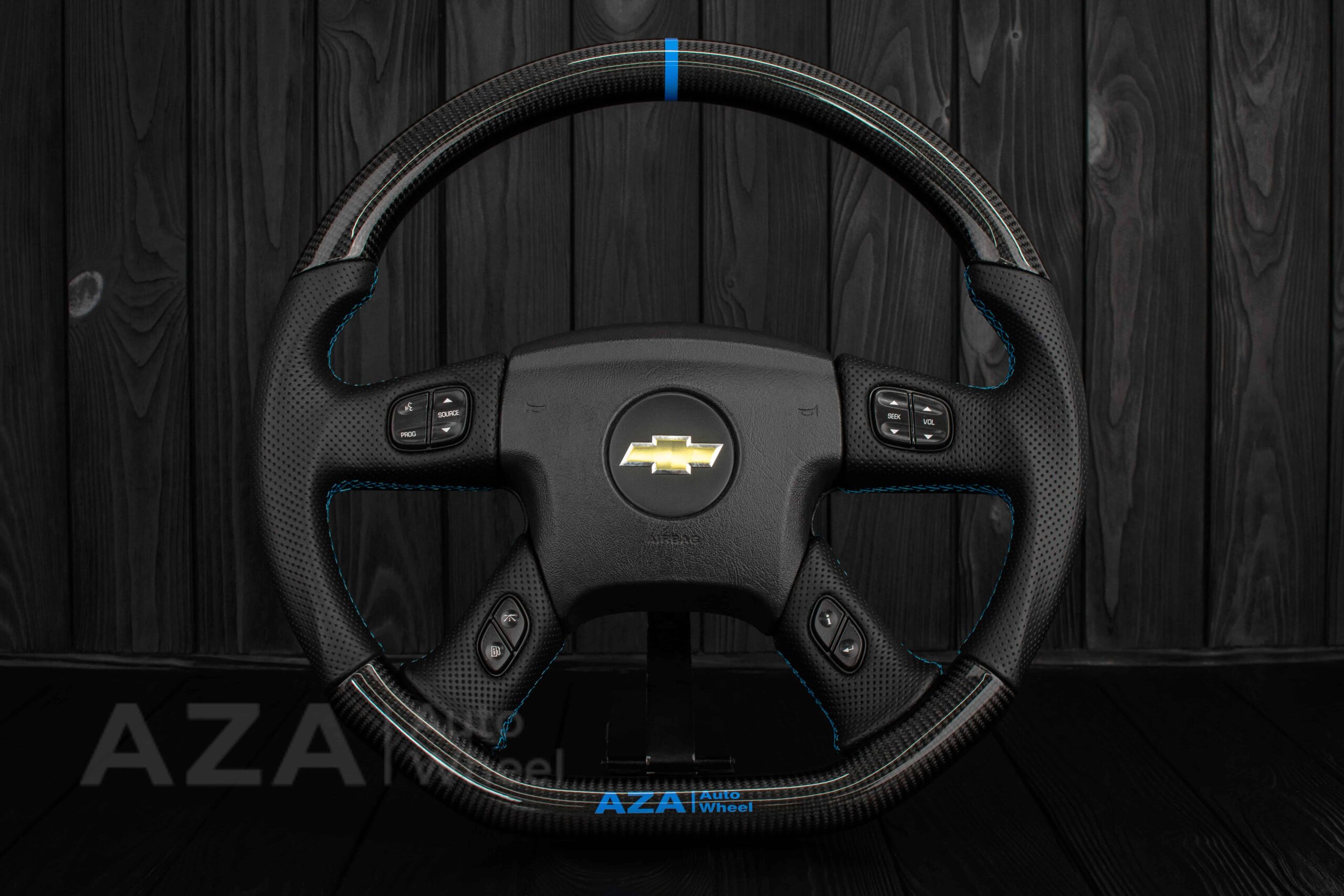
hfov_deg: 37.8
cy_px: 448
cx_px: 672
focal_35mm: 52
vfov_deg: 25.8
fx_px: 1960
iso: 500
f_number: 6.3
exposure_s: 1/125
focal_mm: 35
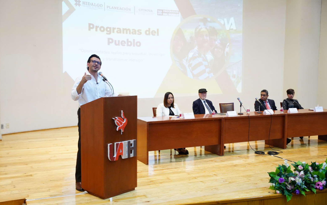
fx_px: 365
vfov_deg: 31.2
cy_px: 103
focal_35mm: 41
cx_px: 160
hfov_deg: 48.2
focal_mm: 39
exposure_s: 1/125
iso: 4000
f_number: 2.8
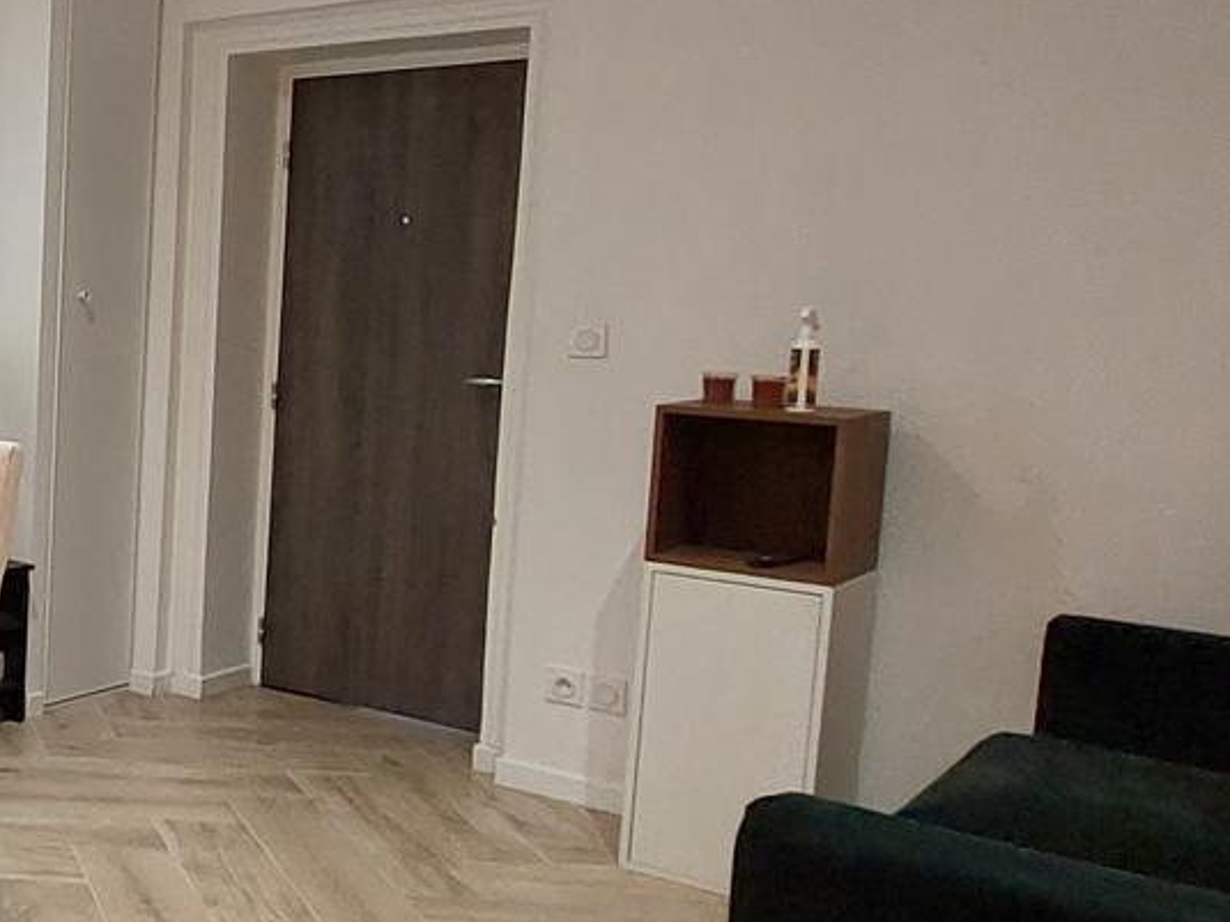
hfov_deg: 32.4
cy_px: 409
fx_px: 1492
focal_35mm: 42
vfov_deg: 34.3
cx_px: -405
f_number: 2.2
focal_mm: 1.74
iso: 250
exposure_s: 1/33
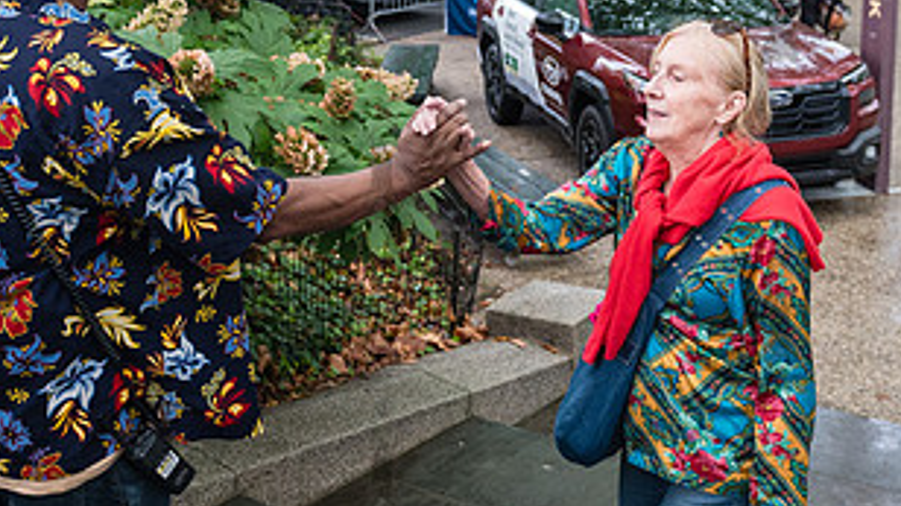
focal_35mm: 55
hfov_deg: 37.9
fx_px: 1314
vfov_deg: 21.6
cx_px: 441
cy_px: 108
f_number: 3.5
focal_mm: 24
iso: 1600
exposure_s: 1/320
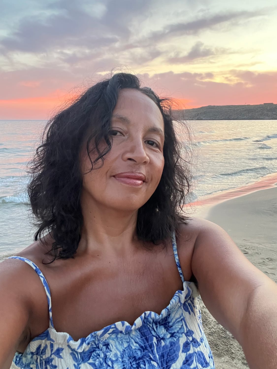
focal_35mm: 30
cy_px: 184
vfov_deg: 60.0
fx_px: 320
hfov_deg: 46.8
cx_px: 138
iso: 400
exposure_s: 1/40
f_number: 2.2
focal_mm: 2.71
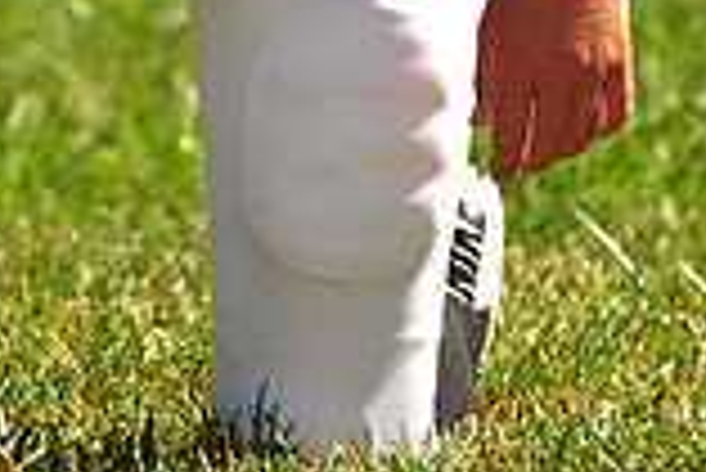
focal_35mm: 628
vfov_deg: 2.2
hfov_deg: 3.3
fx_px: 12327
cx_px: 148
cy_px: -414
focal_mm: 170
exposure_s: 1/500
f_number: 4.5
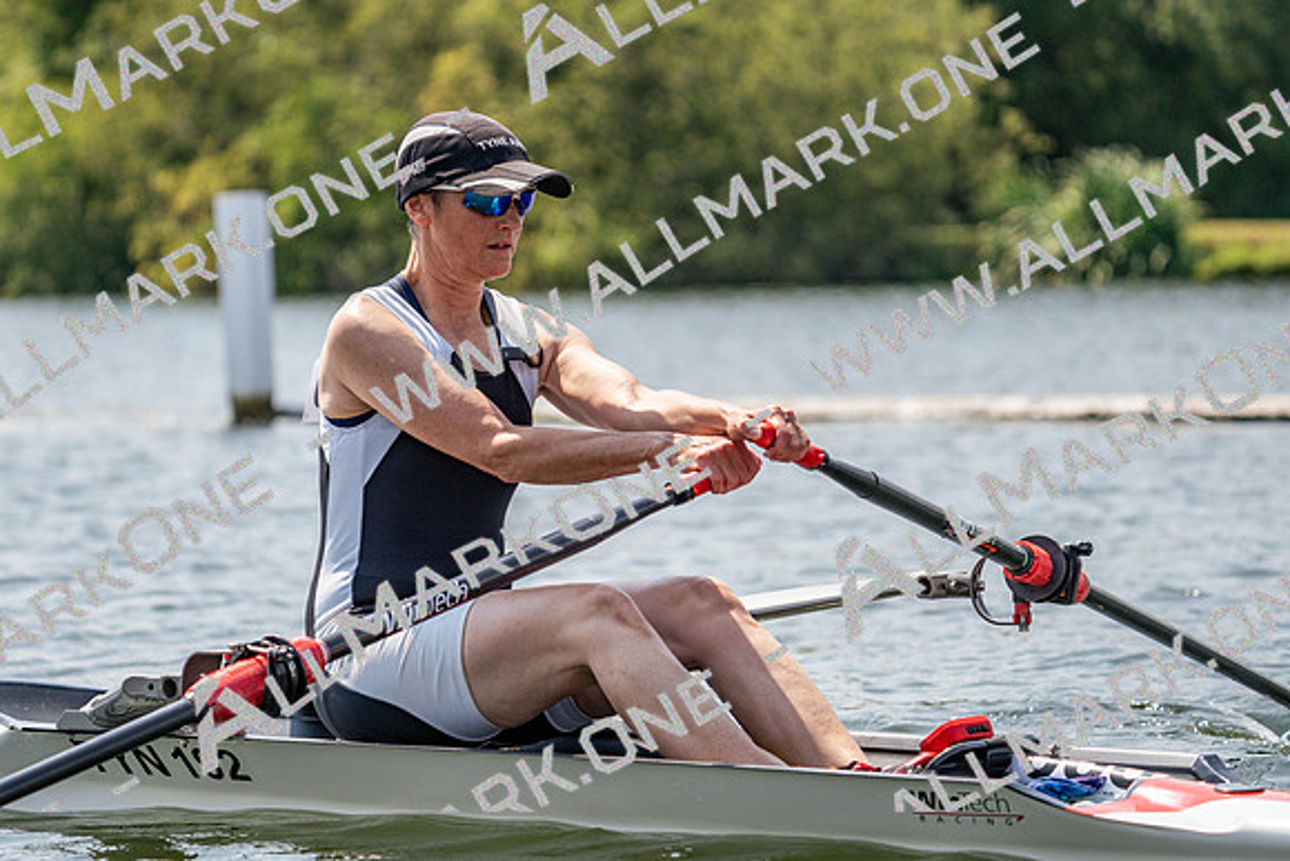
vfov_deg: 6.9
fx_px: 7168
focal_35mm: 200
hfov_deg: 10.3
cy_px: 430
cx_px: 645
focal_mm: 200
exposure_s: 1/1600
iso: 250
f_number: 5.6
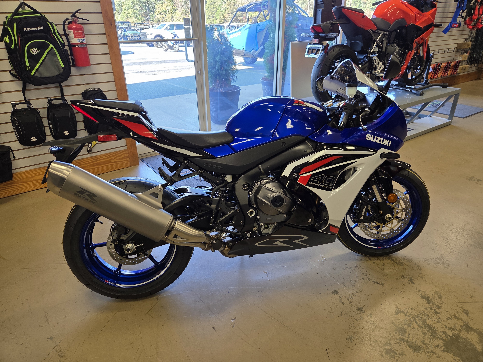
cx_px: 242
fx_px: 321
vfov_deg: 58.9
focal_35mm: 23
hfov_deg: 73.9
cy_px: 181
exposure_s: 1/120
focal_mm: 5.4
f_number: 1.8
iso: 100
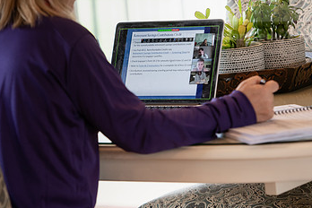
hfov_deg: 9.1
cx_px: 133
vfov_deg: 6.1
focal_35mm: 225
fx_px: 1950
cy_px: 55
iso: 640
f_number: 3.2
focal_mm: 135
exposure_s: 1/250
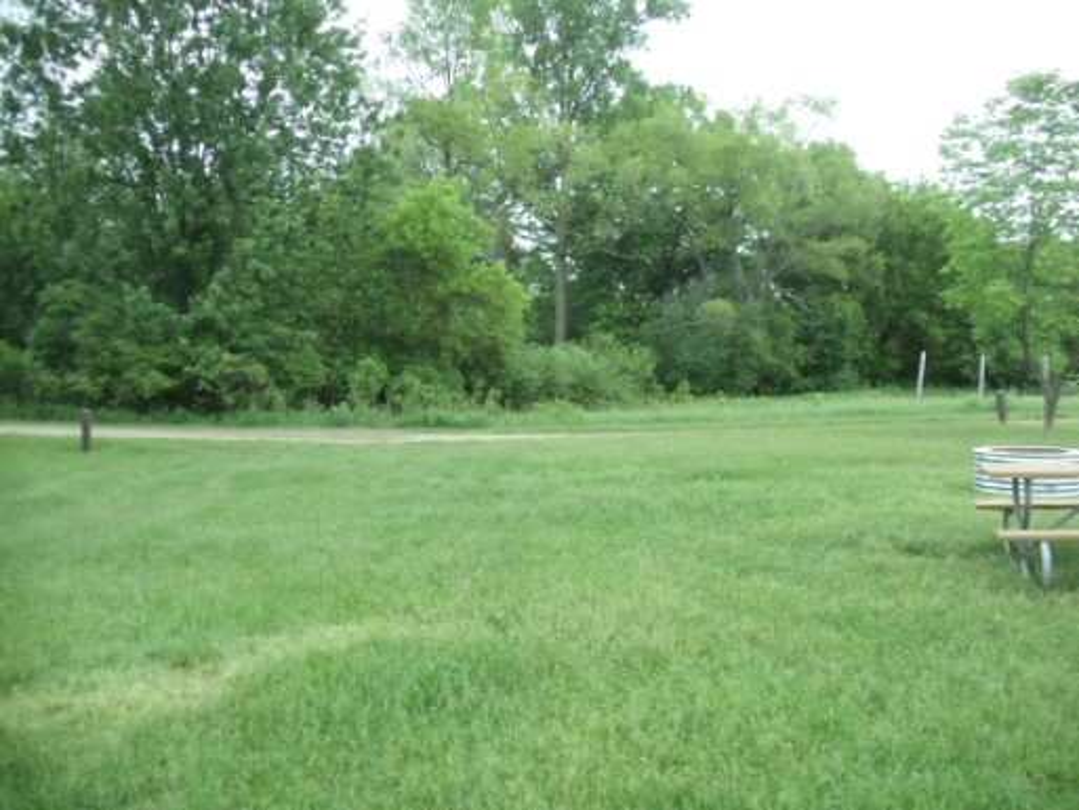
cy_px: 405
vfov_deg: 32.9
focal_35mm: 44
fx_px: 1372
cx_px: 540
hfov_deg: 42.9
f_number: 3.5
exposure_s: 1/50
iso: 80
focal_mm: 6
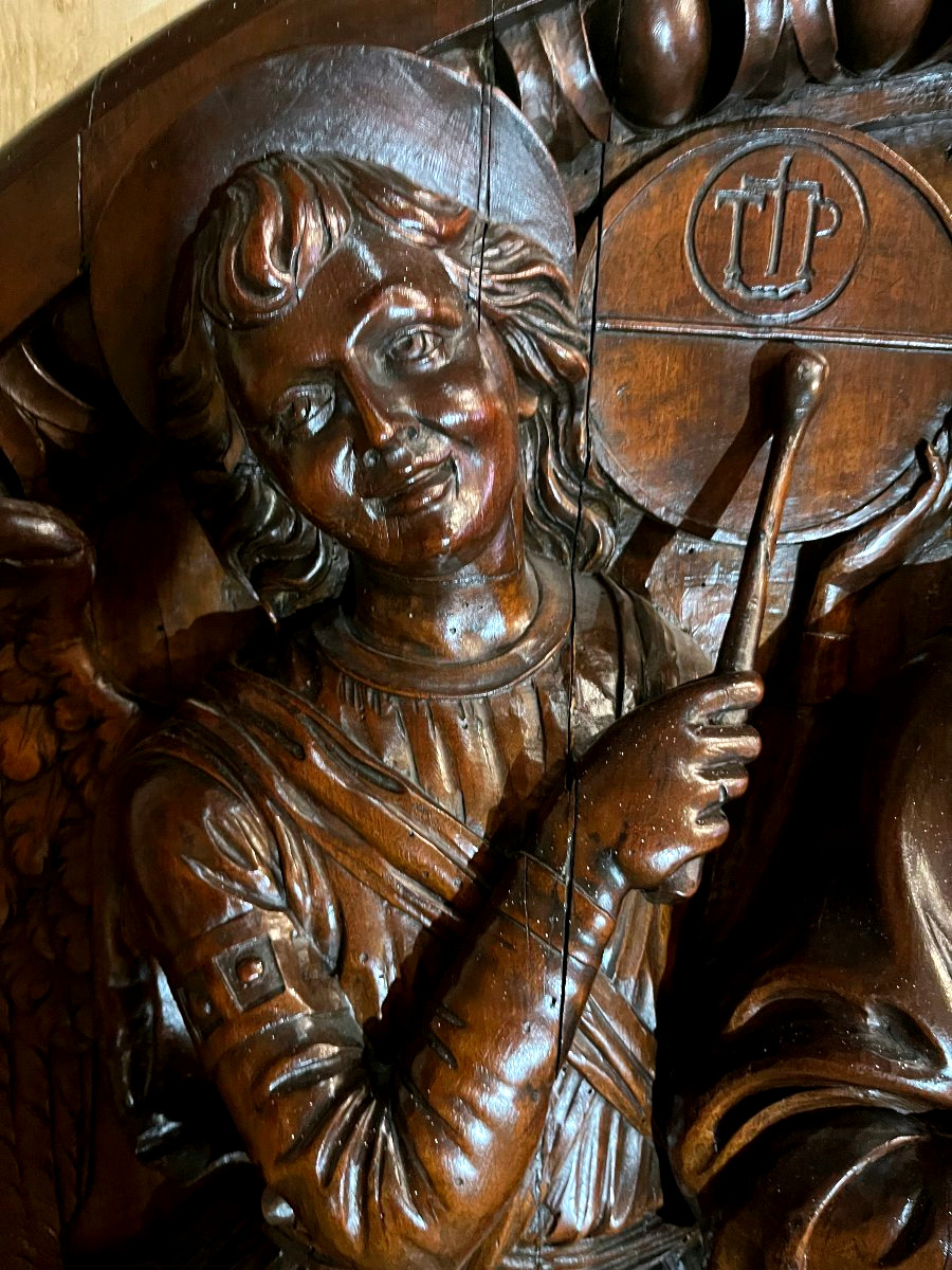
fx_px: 953
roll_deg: -2.2
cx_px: 476
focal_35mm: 26
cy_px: 635
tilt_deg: -6.7
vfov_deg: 67.3
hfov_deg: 53.1
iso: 640
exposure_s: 1/25
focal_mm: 5.1
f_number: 1.6
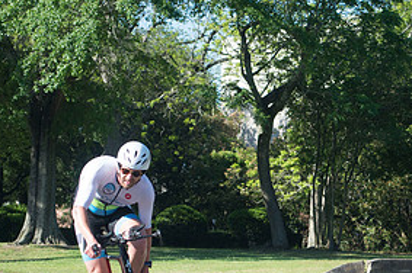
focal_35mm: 169
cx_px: 250
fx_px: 1932
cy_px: 180
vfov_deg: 8.1
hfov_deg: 12.2
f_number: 5.6
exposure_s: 1/640
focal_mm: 55
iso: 400
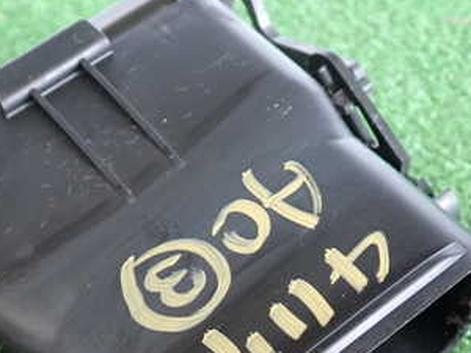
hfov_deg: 30.1
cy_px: 273
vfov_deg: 22.7
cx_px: 160
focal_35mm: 64
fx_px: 871
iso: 250
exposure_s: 1/30
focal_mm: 5.79
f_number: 2.4
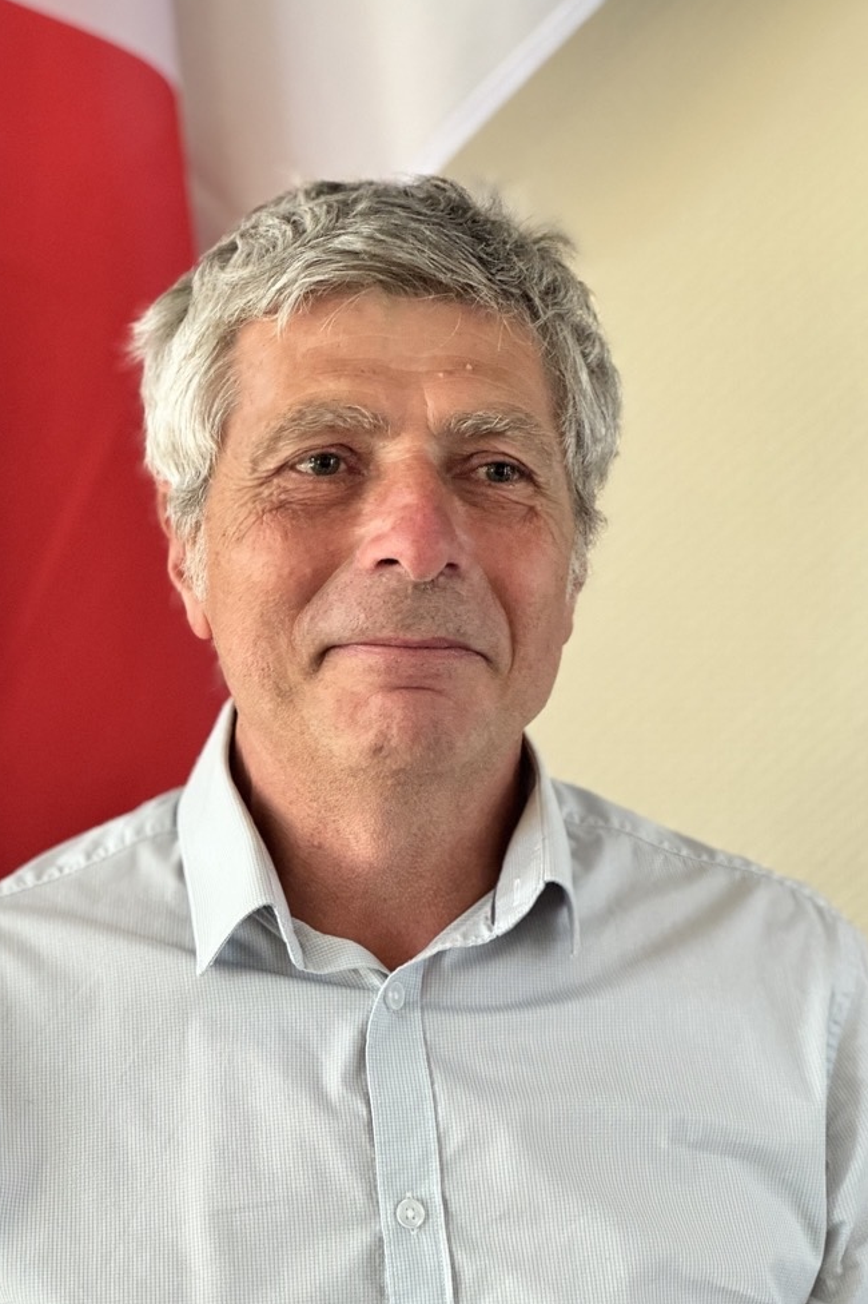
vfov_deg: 25.1
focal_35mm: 81
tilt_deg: -1.6
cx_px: 458
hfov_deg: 16.8
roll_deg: +0.0
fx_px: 2931
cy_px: 653
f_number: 2.8
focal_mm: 9
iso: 500
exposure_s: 1/60
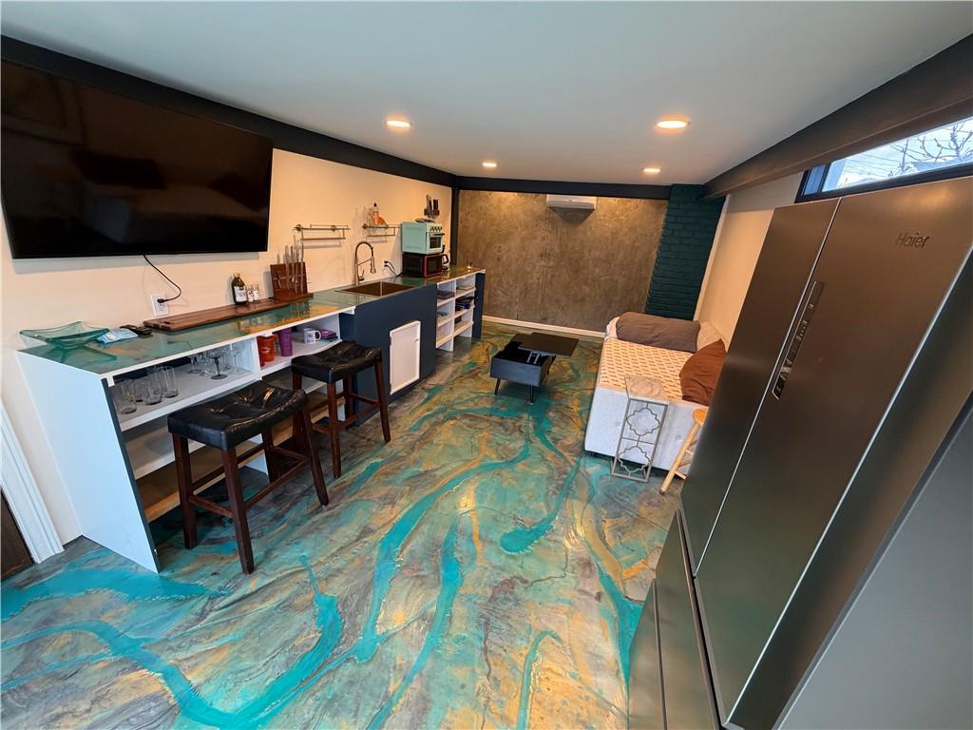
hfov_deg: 102.1
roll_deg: -4.1
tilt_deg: -21.0
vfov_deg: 85.7
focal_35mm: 14
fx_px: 394
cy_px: 365
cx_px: 486
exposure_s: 1/60
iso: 200
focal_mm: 2.22
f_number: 2.2
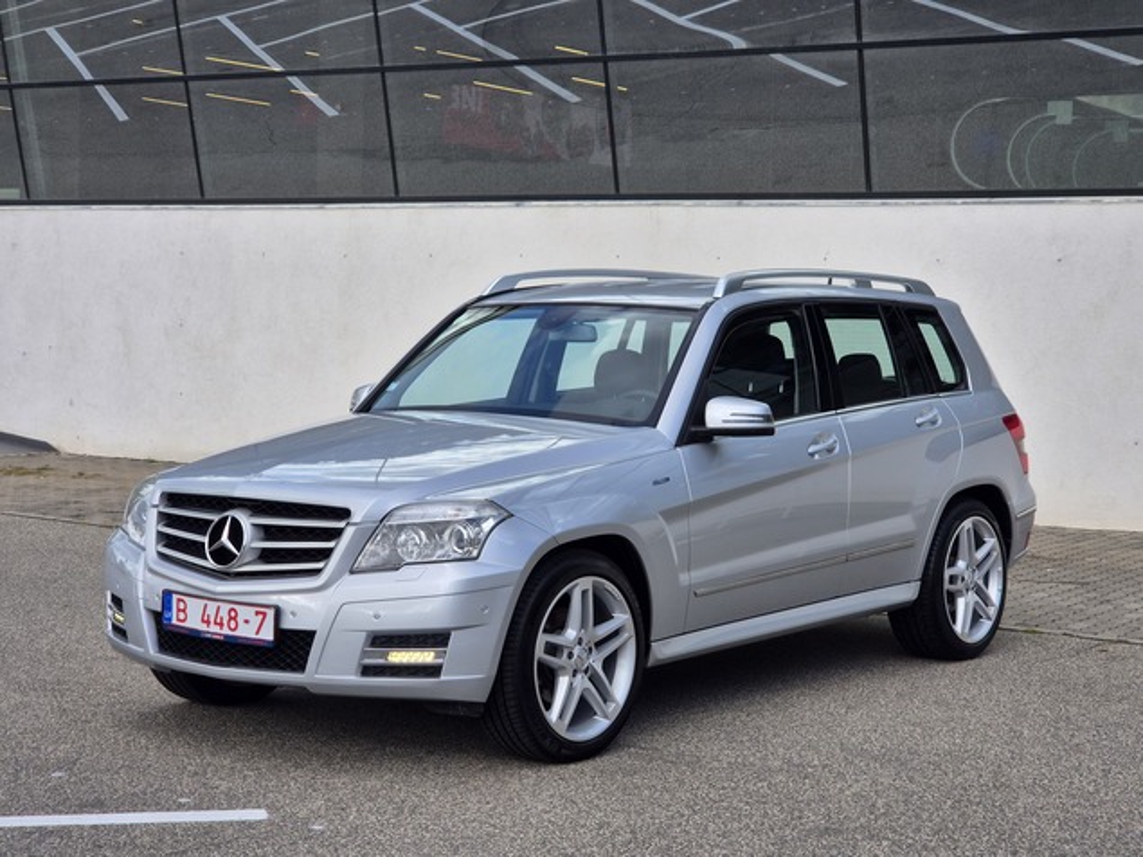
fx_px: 2278
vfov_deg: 21.3
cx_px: 572
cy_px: 428
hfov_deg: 28.2
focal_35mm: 69
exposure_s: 1/718
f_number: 2.4
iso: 50
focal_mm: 7
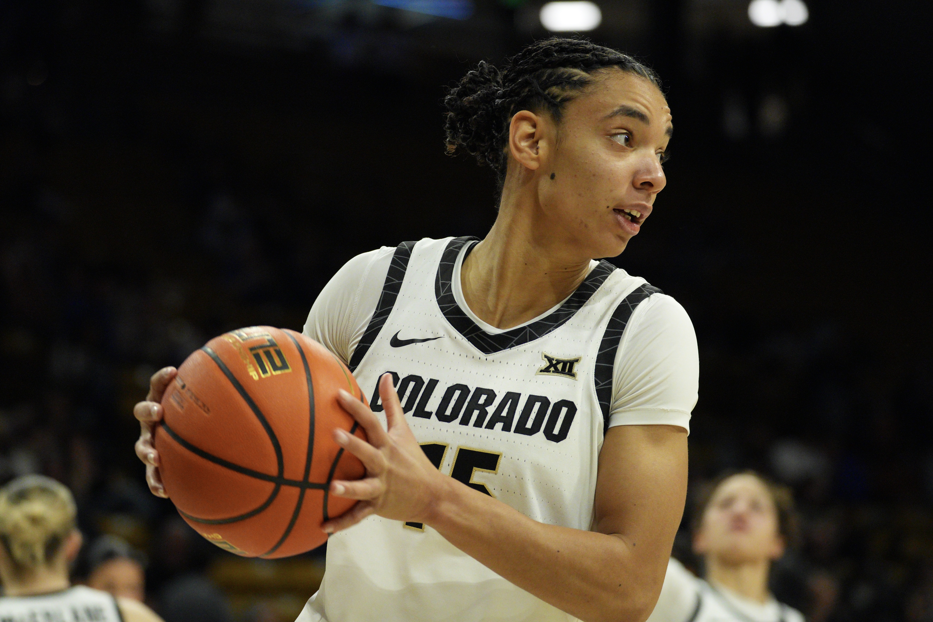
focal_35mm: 177
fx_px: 4587
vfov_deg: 7.8
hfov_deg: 11.6
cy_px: 311
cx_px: 466
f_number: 5.6
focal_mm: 177
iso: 8000
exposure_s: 1/1000
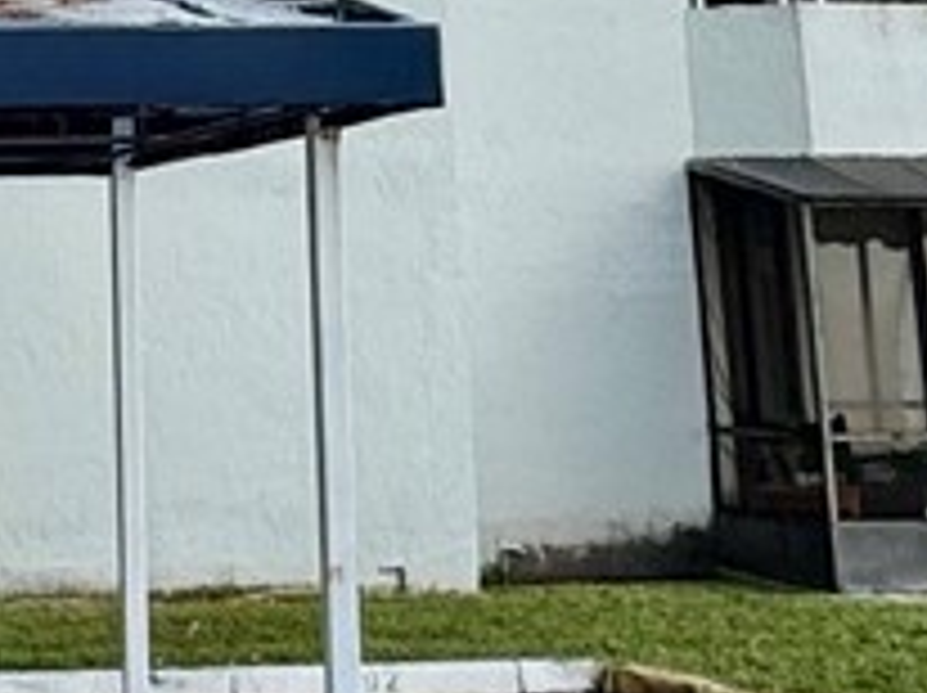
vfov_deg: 12.3
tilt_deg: +18.5
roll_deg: -0.5
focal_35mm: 109
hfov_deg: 17.5
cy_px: -580
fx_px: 2916
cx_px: -90
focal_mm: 2.22
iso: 40
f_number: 2.2
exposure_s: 1/561
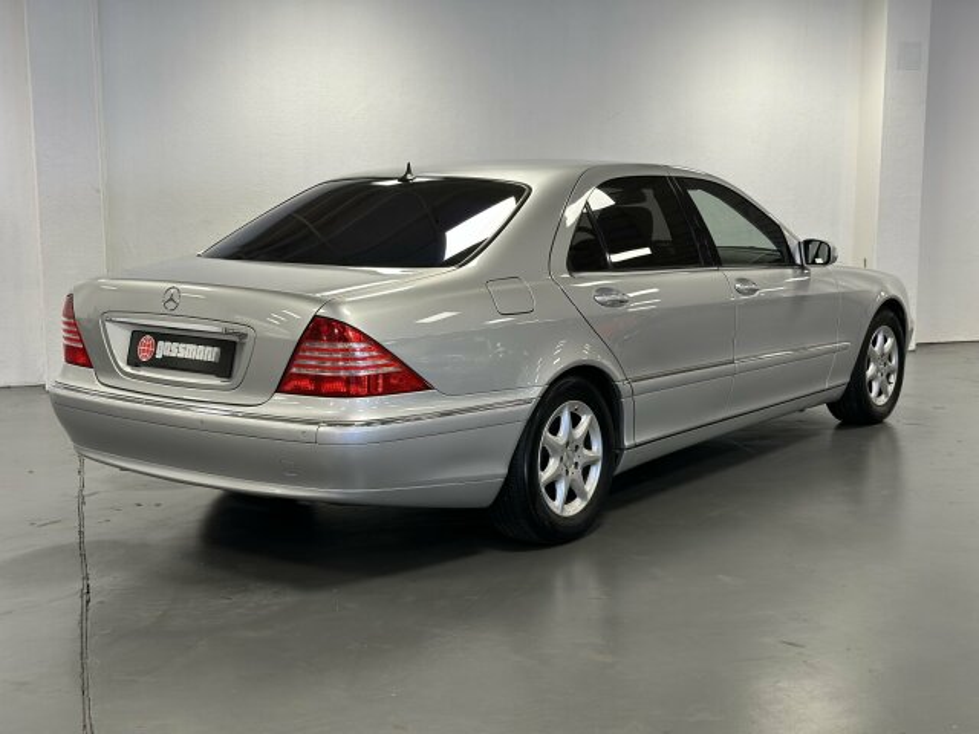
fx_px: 1358
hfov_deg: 39.7
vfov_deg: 30.3
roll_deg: +0.1
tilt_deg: -8.9
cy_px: 367
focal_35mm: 48
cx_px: 490
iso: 80
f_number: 1.78
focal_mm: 6.86
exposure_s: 1/62
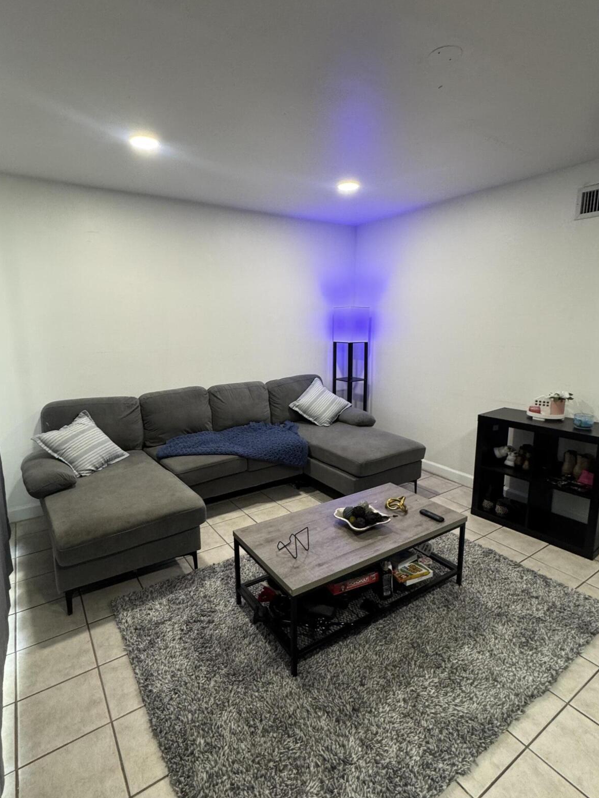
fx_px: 415
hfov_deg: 71.5
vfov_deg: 87.8
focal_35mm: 18
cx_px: 284
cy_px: 394
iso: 200
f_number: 2.2
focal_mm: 2.22
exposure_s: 1/60
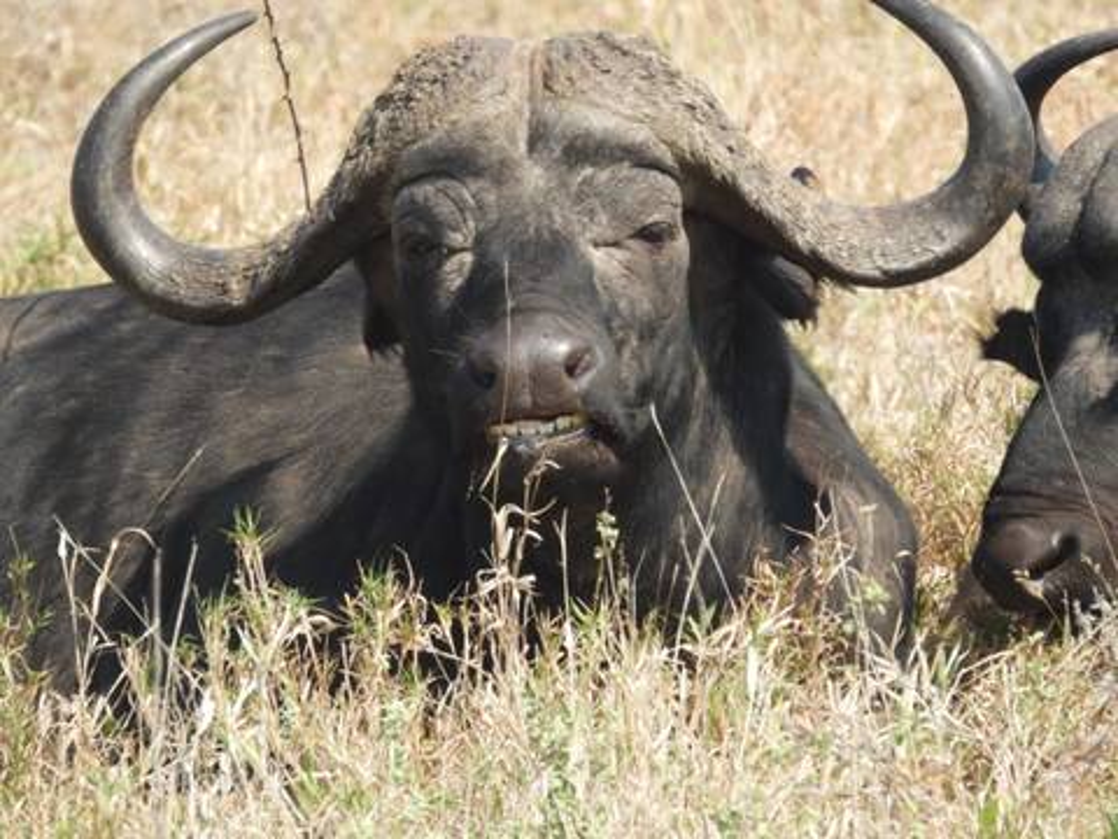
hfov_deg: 1.8
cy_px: 420
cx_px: 559
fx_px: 35527
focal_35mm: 1100
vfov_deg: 1.4
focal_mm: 196
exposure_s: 1/250
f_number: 5.6
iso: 125
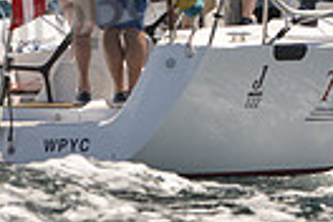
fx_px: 3727
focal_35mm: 403
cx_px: 414
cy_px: -158
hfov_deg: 5.1
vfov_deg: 3.4
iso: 280
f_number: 4.5
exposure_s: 1/1250
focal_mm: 92
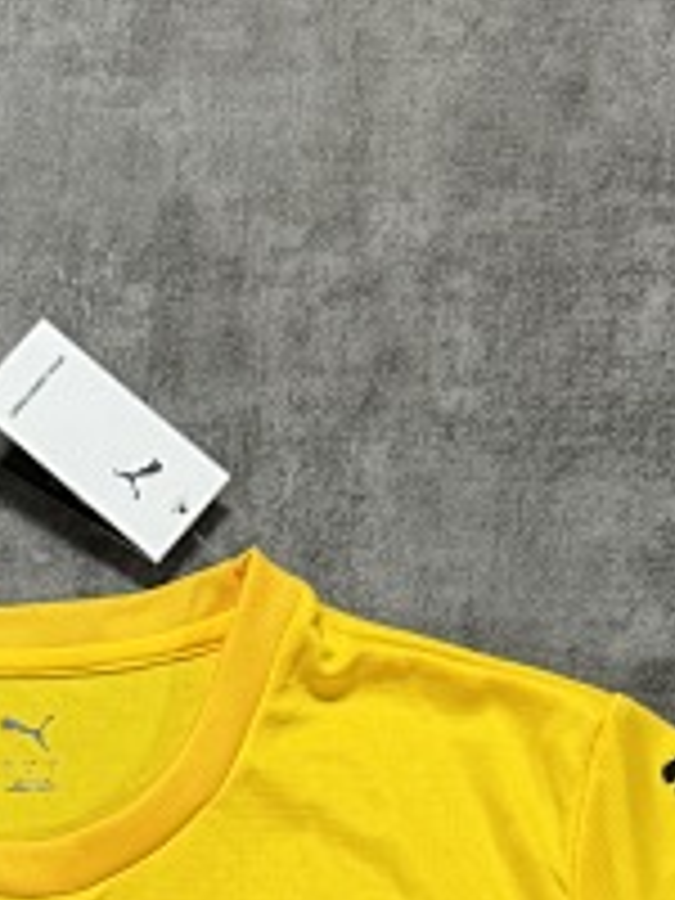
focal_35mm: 96
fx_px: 2496
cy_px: 1485
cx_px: 32
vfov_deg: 17.6
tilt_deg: -77.3
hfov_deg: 15.2
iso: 125
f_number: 1.78
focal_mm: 6.76
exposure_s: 1/50
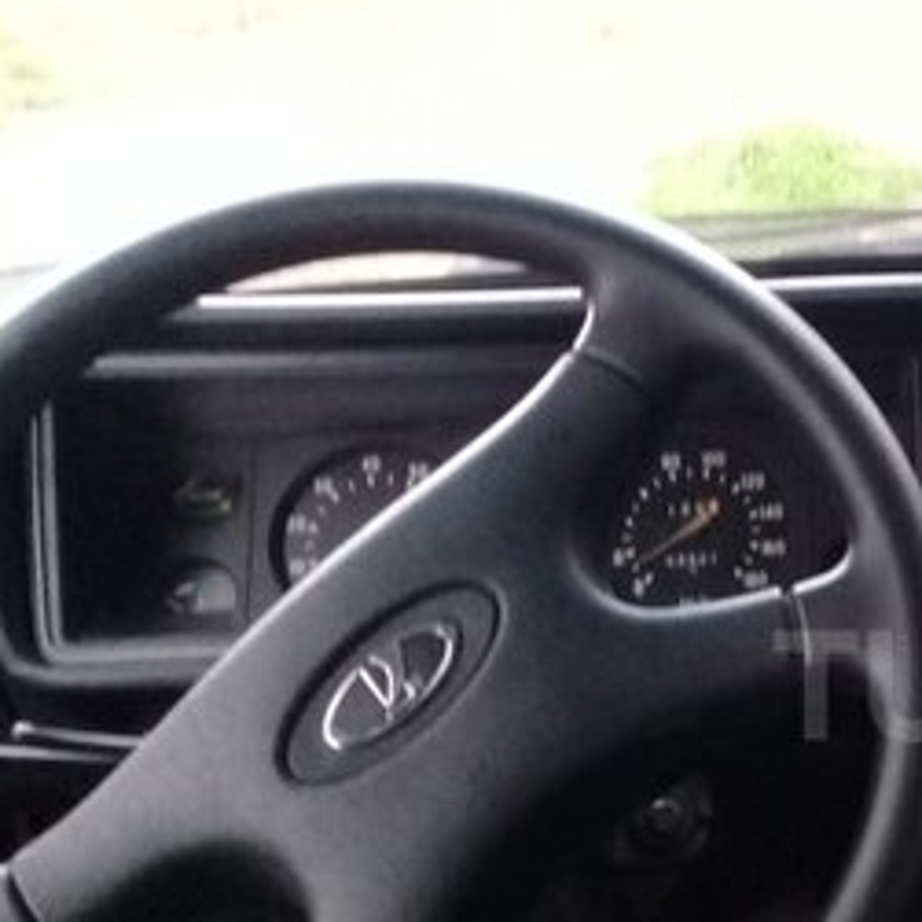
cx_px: 1150
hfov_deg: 21.9
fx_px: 2170
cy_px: 685
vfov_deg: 23.8
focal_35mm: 72
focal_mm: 3.3
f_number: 2.2
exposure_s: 1/17
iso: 250
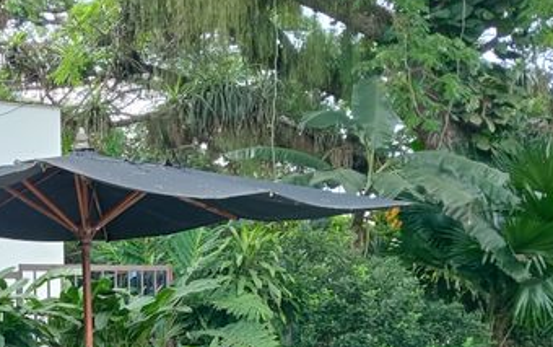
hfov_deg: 33.0
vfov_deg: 21.5
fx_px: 875
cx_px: 41
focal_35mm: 58
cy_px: 362
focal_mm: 3.98
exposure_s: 1/163
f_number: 1.8
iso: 99
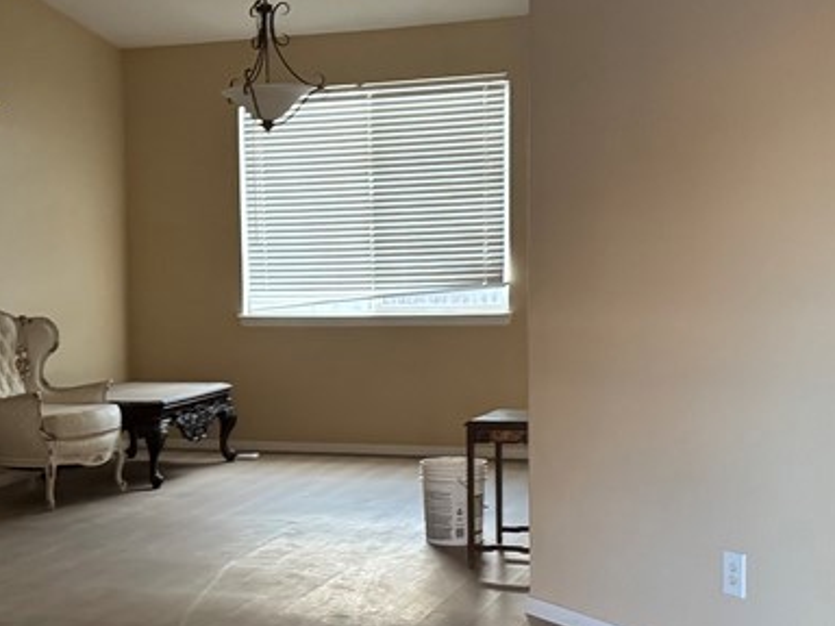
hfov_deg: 29.8
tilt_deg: -7.3
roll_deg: +2.4
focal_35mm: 64
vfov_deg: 22.8
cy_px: 430
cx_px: 222
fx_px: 1544
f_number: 1.78
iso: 800
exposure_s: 1/51
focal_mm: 6.76
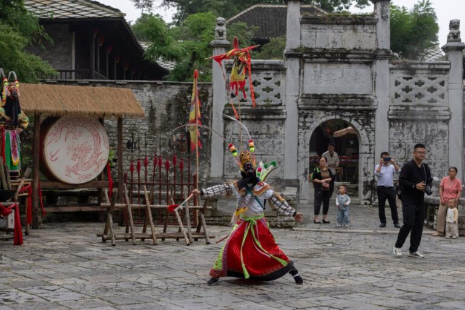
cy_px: 155
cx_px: 232
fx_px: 904
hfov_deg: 28.8
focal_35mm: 70
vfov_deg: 19.5
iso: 400
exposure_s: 1/320
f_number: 5
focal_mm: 70
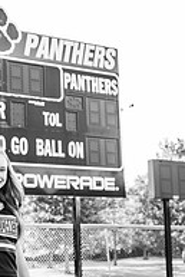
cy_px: 201
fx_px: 431
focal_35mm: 56
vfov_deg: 35.0
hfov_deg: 23.1
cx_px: -6
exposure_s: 1/800
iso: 200
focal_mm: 24
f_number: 2.8
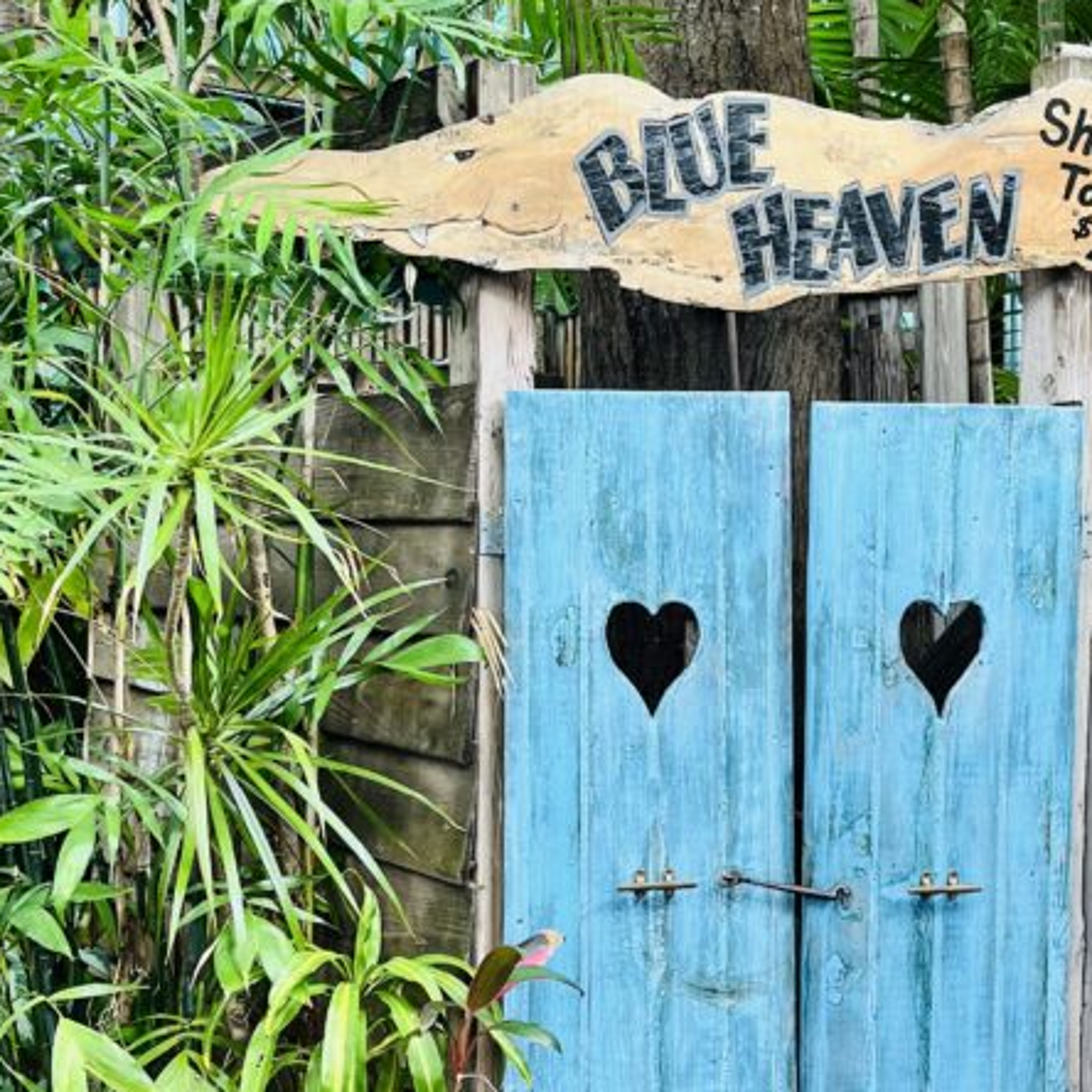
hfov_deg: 32.0
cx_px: 723
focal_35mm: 53
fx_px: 1892
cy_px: 548
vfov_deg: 32.2
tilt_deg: +1.6
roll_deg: +1.4
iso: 125
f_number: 1.6
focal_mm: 5.1
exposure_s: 1/121
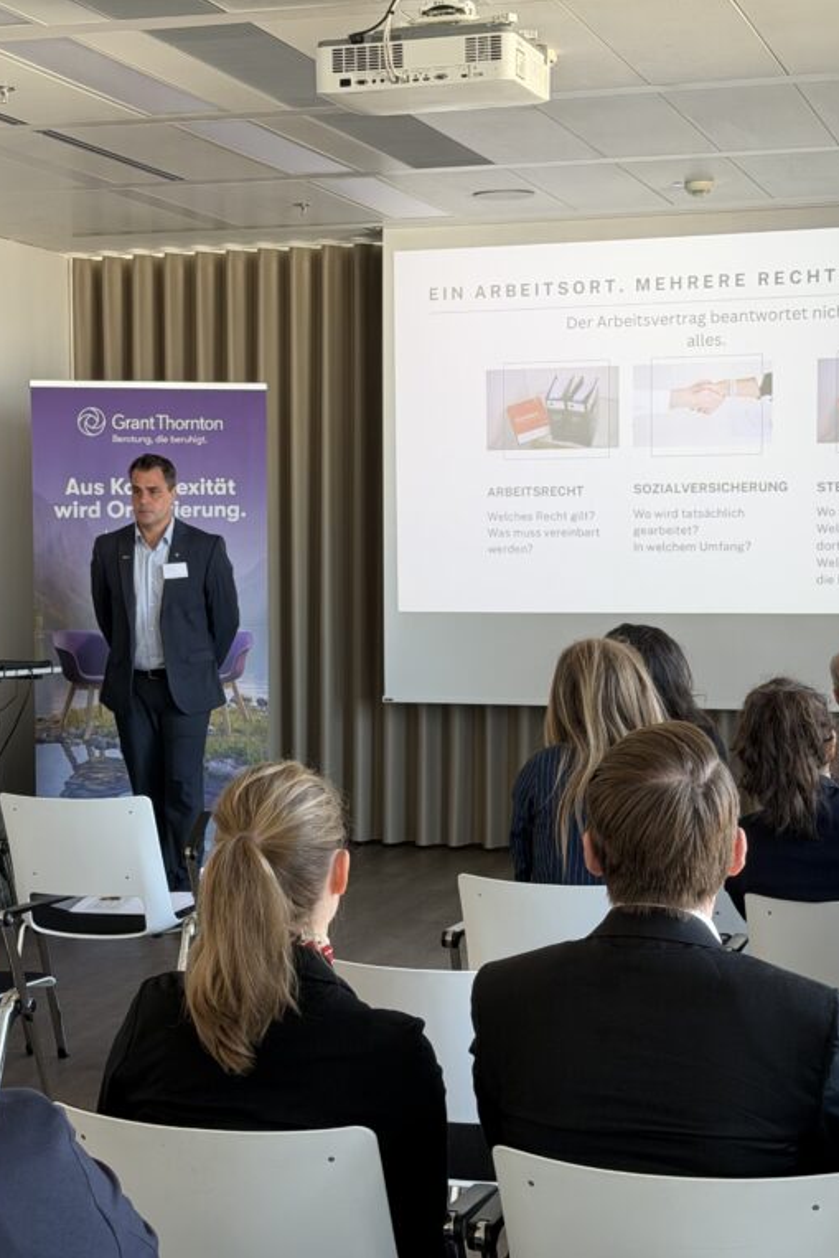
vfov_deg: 30.1
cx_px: 349
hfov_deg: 20.3
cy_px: 630
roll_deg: +0.3
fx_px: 2341
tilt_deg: -3.0
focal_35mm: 67
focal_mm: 6.76
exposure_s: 1/67
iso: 100
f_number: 1.78
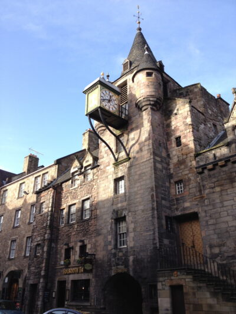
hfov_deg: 40.7
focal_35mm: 35
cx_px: 118
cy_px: 157
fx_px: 318
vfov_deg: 52.6
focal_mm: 4.28
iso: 50
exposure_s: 1/468
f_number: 2.4
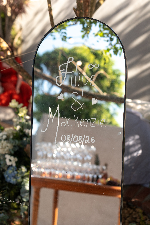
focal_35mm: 50
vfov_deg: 39.6
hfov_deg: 27.0
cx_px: 75
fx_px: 313
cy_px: 112
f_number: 2.8
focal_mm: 50
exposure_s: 1/1000
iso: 320
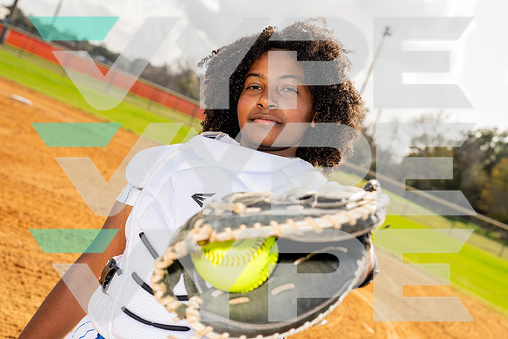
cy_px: 170
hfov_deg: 30.1
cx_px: 254
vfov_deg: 20.3
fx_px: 946
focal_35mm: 67
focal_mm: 67
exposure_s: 1/250
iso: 100
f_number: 7.1
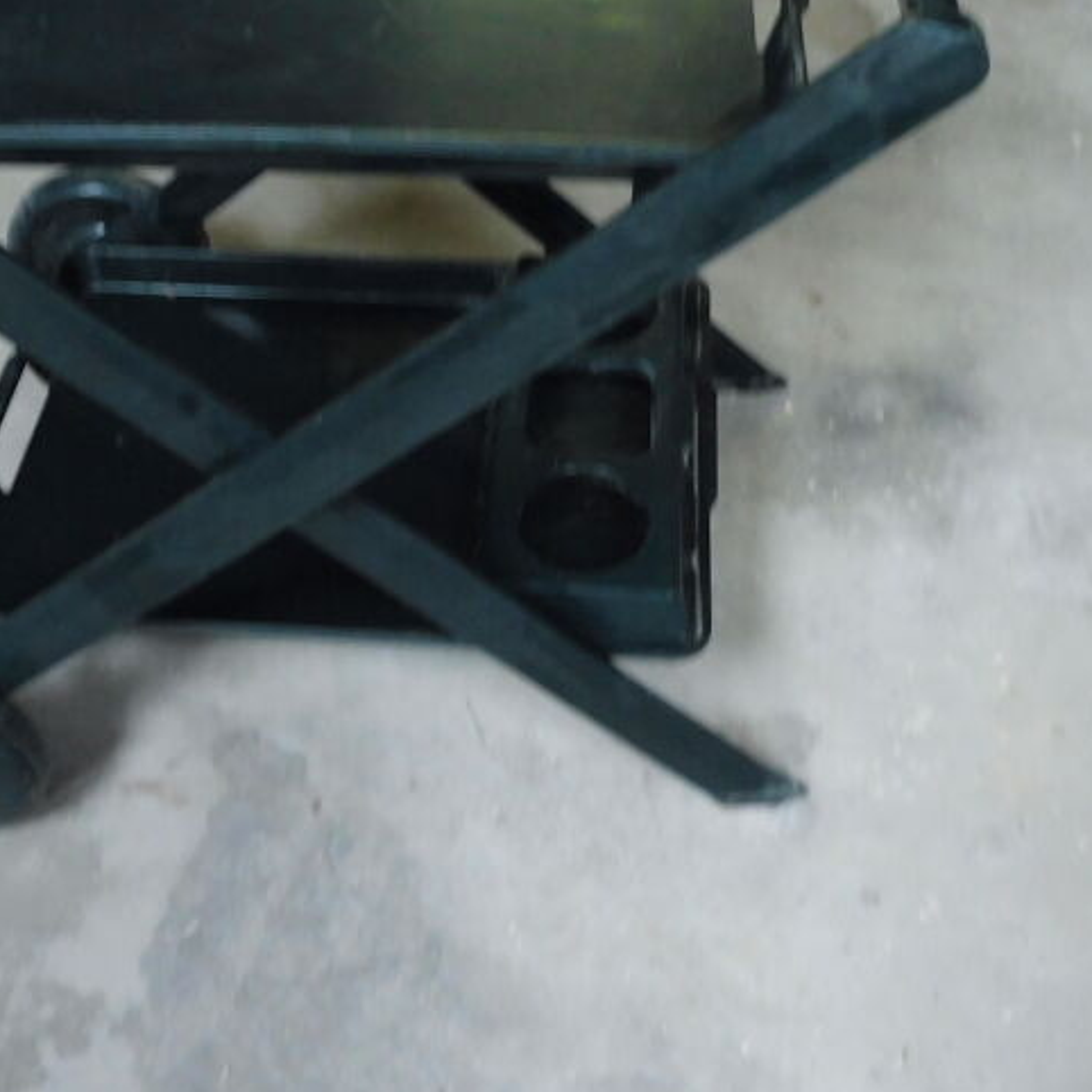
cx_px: 548
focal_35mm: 44
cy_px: 319
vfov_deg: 37.7
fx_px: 1570
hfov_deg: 38.3
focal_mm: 4.3
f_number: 3.3
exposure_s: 1/10
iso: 400
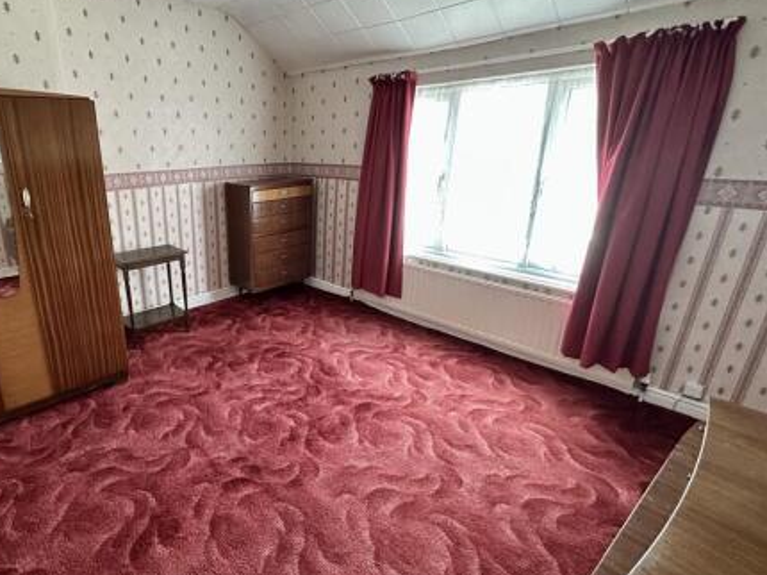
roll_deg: +0.9
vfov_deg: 68.6
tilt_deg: -17.9
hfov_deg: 82.2
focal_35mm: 19
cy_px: 278
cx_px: 265
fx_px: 421
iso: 320
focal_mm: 2.22
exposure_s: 1/60
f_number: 2.2
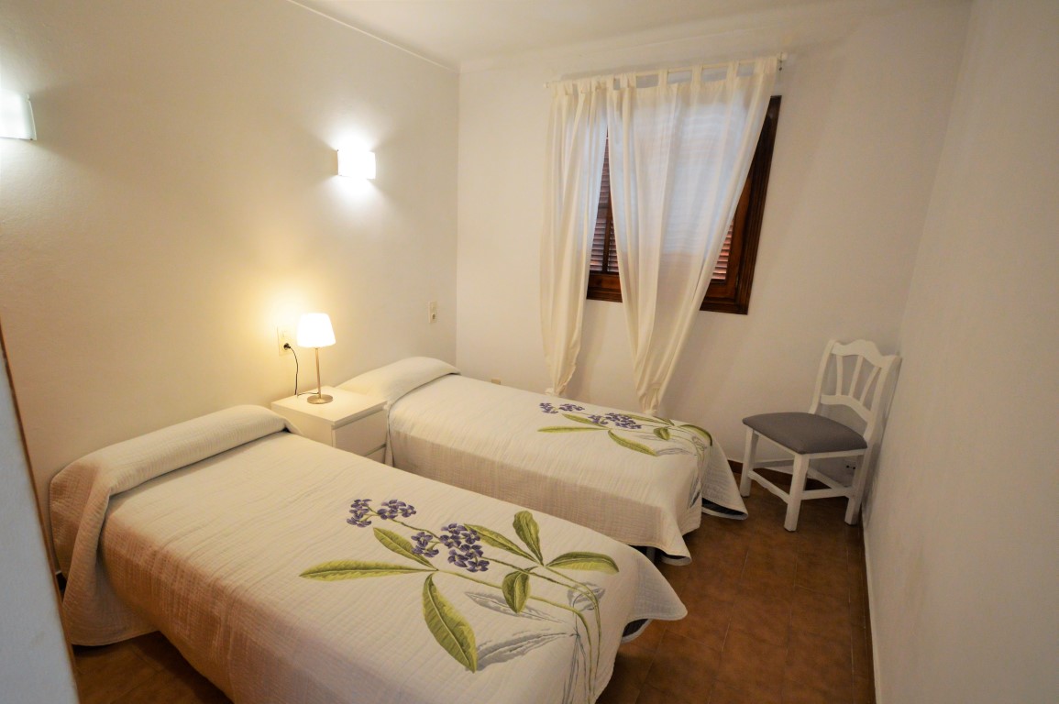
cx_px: 530
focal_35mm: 15
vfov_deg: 77.2
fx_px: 441
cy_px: 352
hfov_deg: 100.4
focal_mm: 10
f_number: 4
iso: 900
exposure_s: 1/60
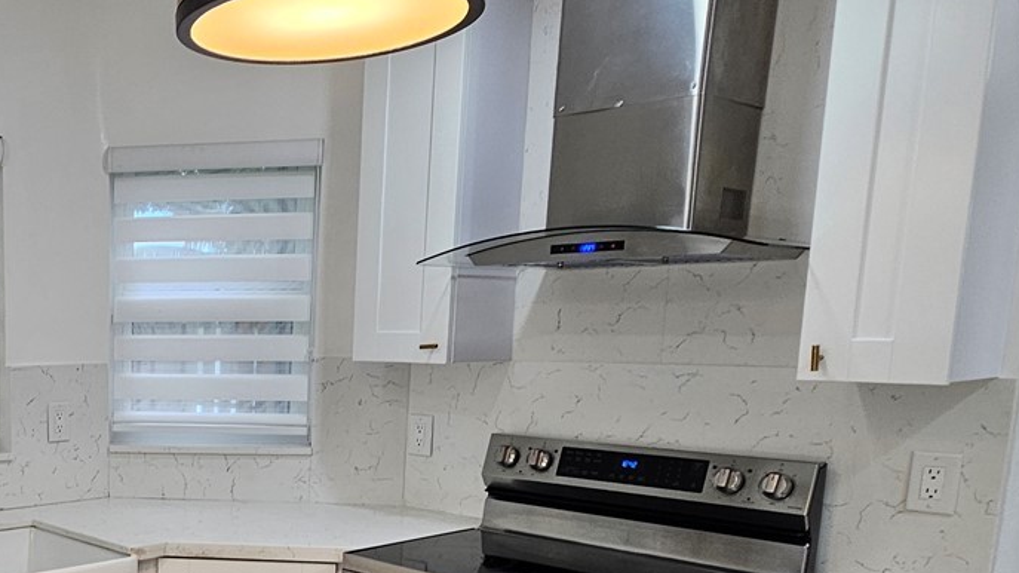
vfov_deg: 34.3
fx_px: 891
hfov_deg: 51.9
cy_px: 475
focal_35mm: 33
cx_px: 88
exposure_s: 1/60
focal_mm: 2.2
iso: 64
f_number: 2.2
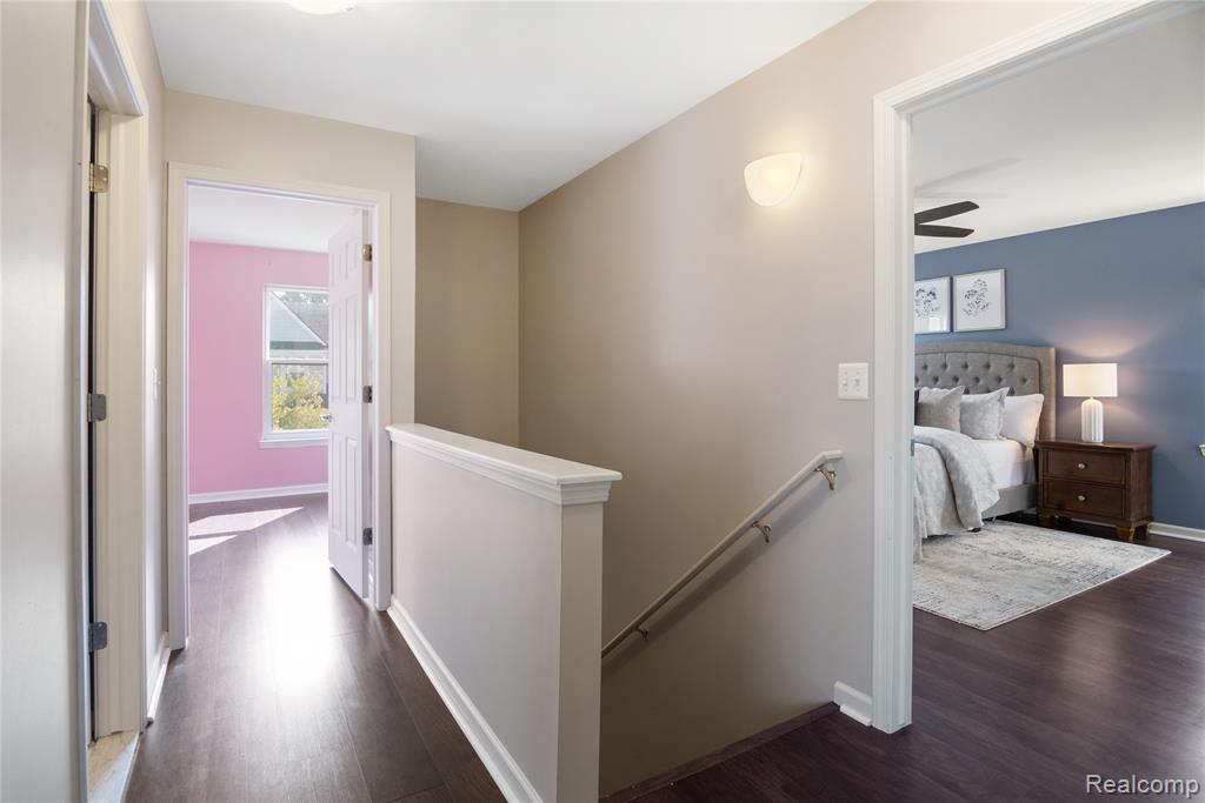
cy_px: 402
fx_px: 904
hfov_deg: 67.4
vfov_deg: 47.9
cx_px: 602
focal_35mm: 27
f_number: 9
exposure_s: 1/13
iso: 320
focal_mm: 27
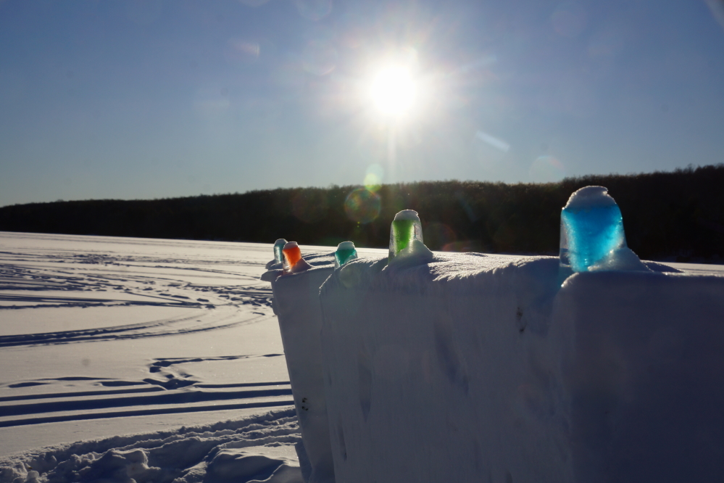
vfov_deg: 31.9
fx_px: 845
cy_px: 242
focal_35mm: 42
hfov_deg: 46.4
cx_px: 362
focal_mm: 28
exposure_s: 1/160
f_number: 13
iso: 100
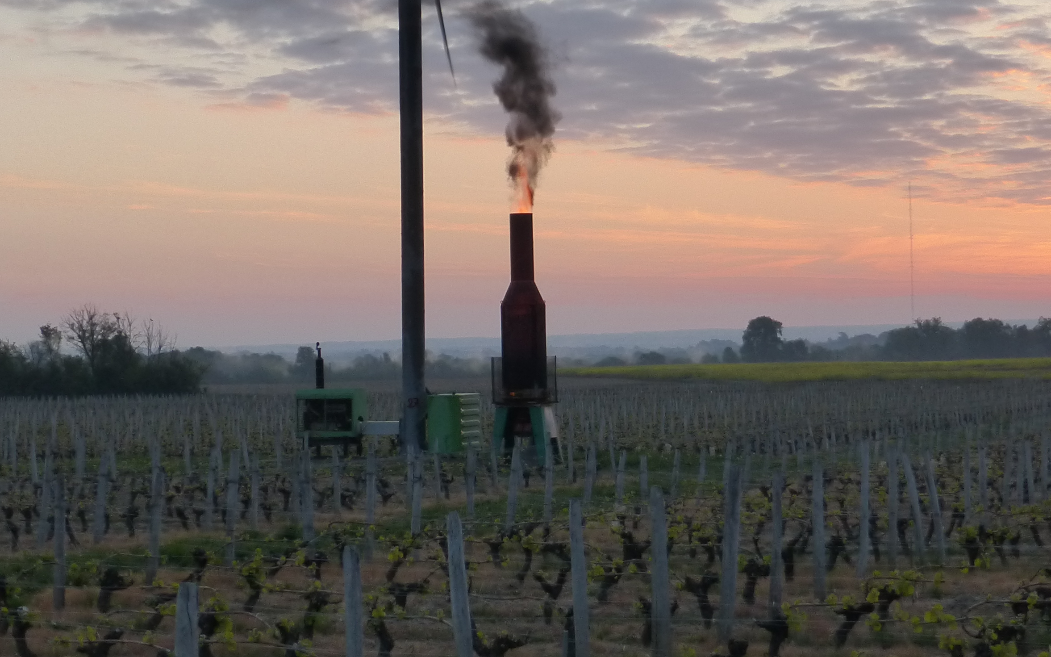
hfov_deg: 24.9
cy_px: 246
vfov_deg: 15.7
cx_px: 561
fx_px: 2377
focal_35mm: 83
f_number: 3.9
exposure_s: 1/160
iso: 200
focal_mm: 6.9
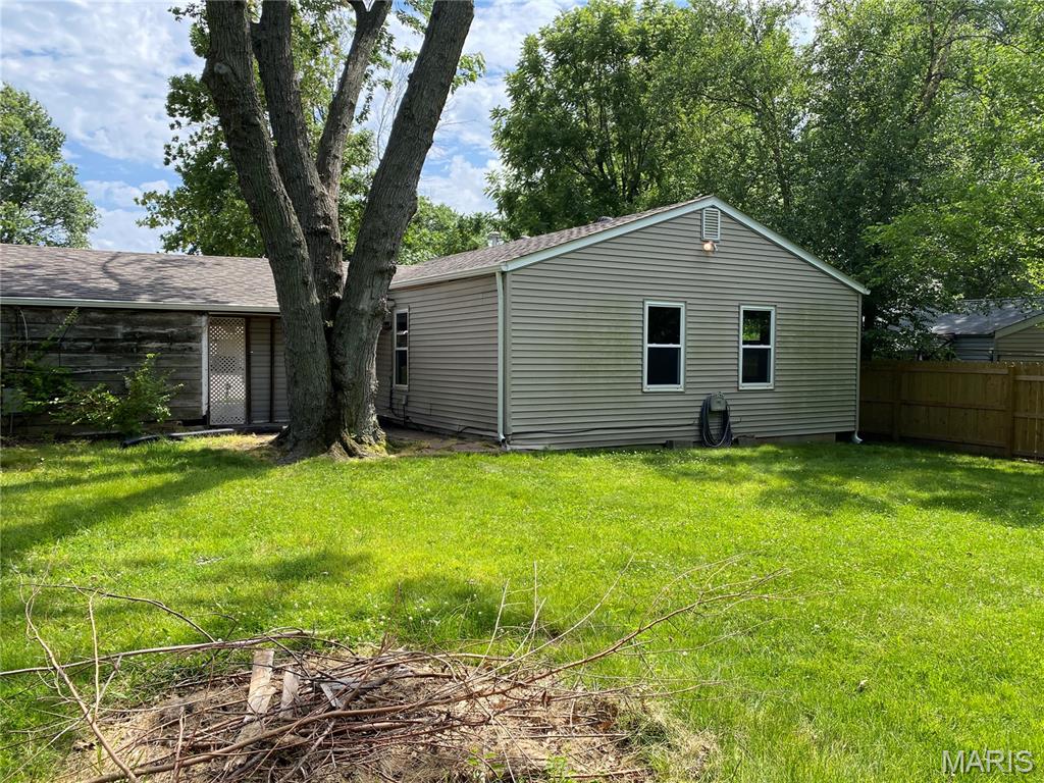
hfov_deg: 67.3
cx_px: 522
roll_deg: -0.1
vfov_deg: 53.1
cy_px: 392
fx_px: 784
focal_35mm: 26
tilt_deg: -2.4
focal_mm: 4.25
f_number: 1.8
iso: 32
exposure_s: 1/1287
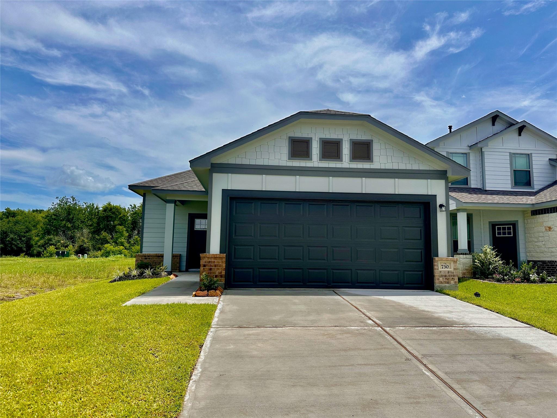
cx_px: 278
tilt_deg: +5.5
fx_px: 386
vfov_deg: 56.8
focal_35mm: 24
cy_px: 209
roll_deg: -1.5
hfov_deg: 71.6
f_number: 1.78
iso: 80
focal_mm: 6.86
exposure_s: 1/8197
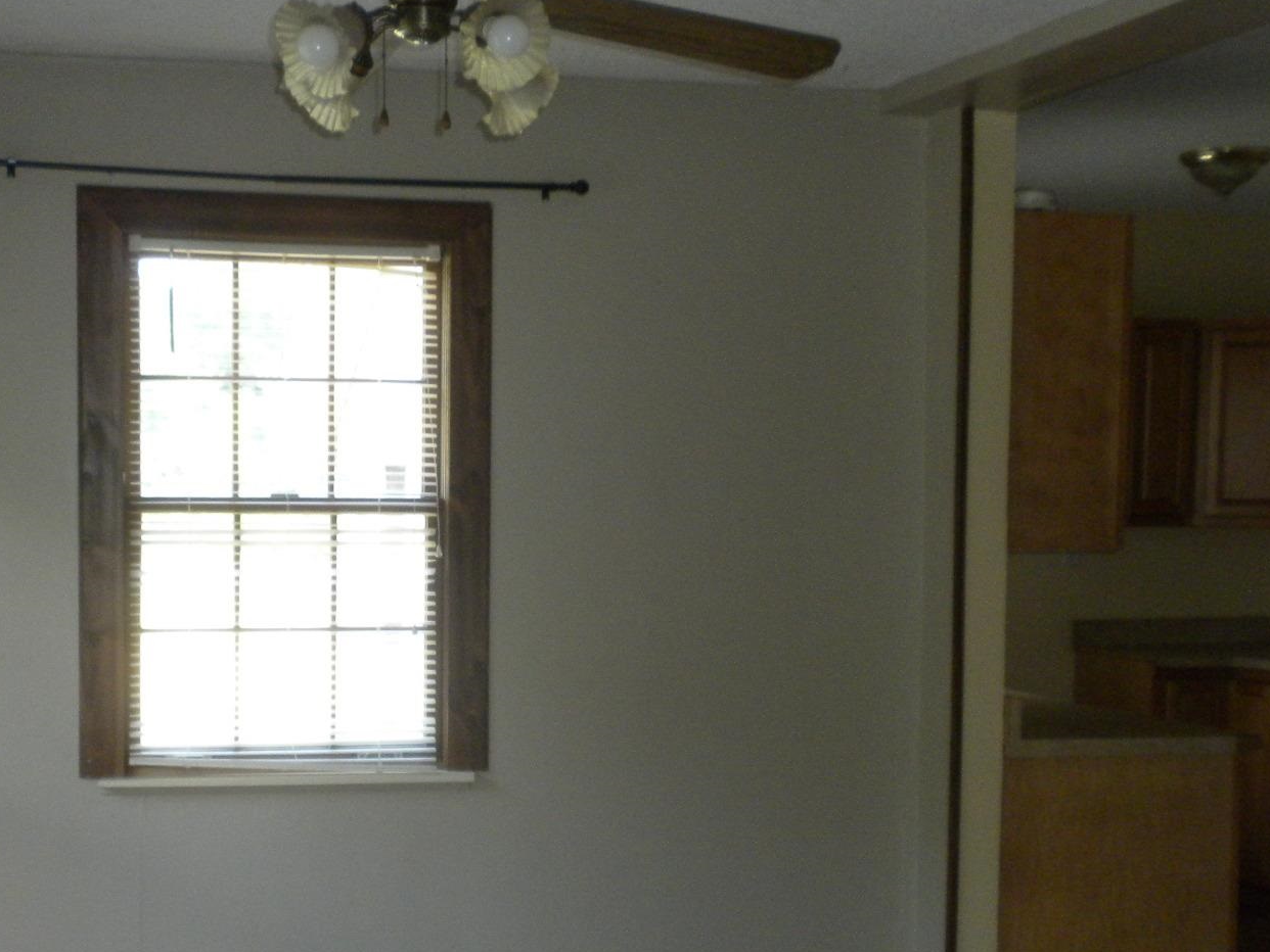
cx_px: 481
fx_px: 2238
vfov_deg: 24.0
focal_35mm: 61
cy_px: 613
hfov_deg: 31.5
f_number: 3.5
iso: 268
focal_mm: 6.6
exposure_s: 1/74.3
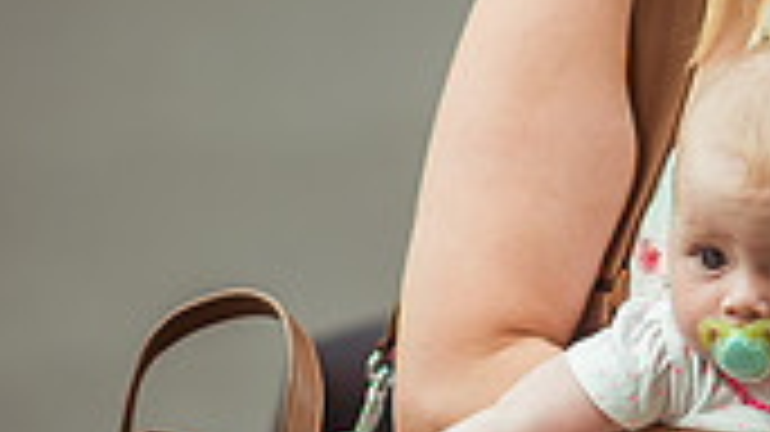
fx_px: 6326
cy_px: 162
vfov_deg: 3.9
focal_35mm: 310
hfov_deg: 6.9
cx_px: 712
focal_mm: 85
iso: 100
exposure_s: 1/2500
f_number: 2
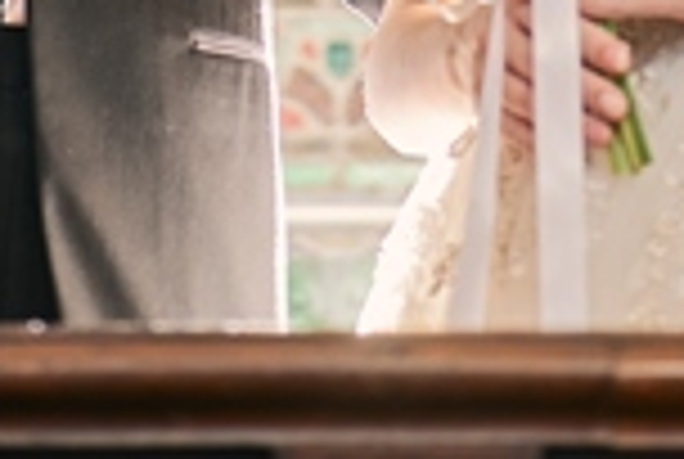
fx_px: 5007
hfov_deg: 7.8
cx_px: 328
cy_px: -738
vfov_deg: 5.1
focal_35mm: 263
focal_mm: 50
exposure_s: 1/250
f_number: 1.4
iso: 80
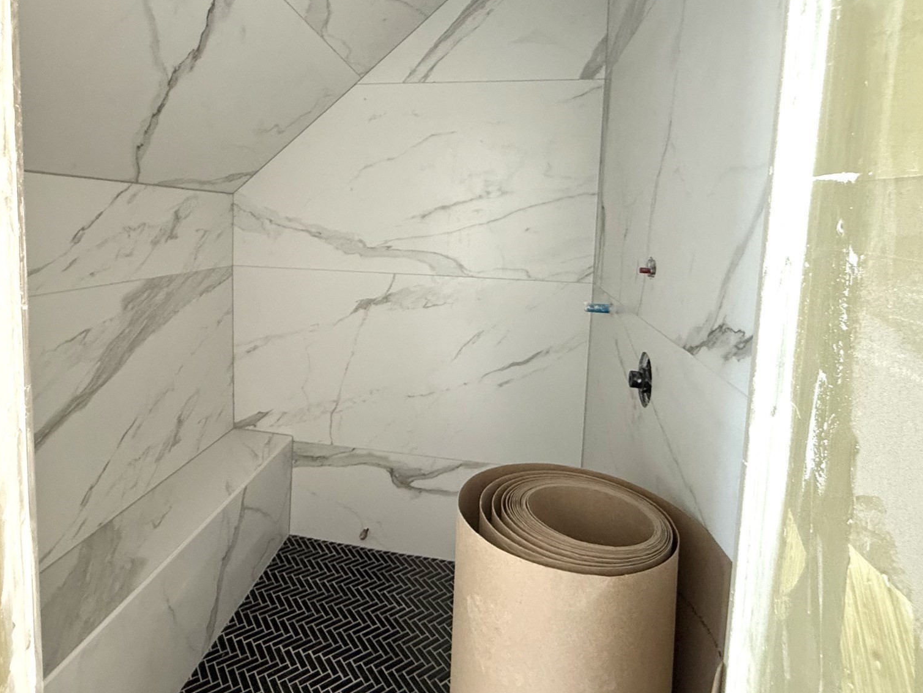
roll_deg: -2.3
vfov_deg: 67.8
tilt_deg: -5.9
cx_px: 418
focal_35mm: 19
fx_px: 507
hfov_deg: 84.4
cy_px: 266
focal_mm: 2.22
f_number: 2.2
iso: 400
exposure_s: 1/60
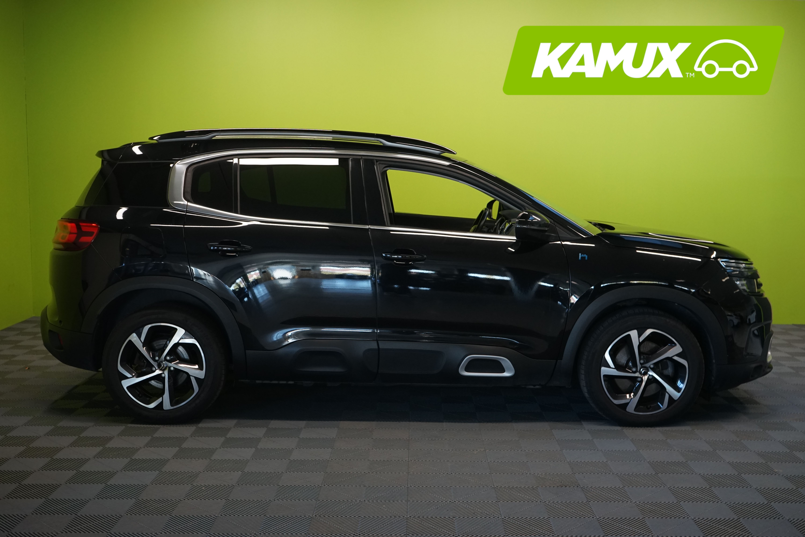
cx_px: 402
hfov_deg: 46.4
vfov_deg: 31.9
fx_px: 939
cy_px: 268
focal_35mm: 42
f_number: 7.1
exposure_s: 1/30
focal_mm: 42
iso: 1600
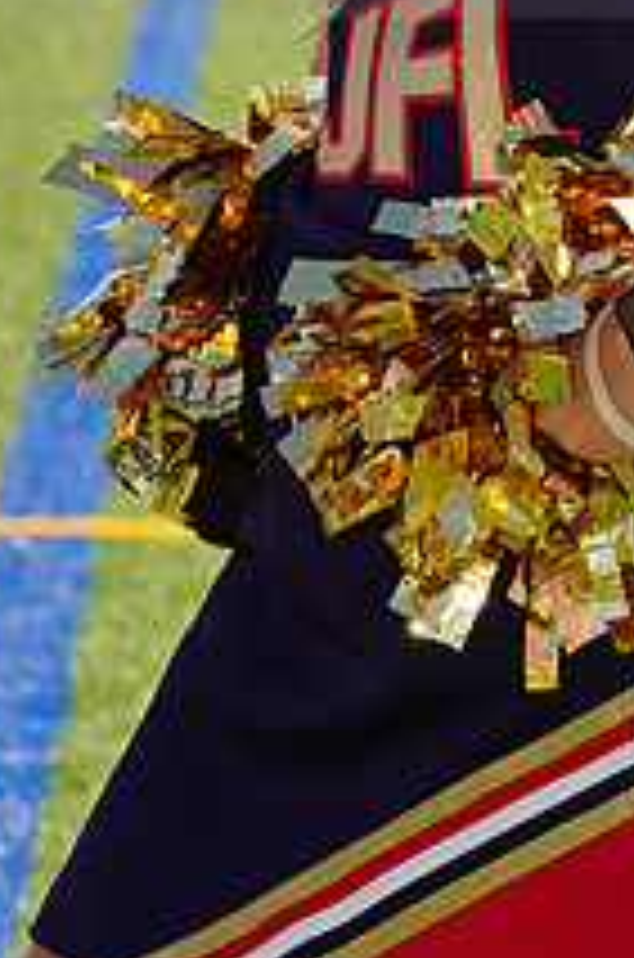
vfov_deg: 3.9
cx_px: 656
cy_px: -126
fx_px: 13909
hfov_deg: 2.6
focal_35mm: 524
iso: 100
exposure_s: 1/160
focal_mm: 192
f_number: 11
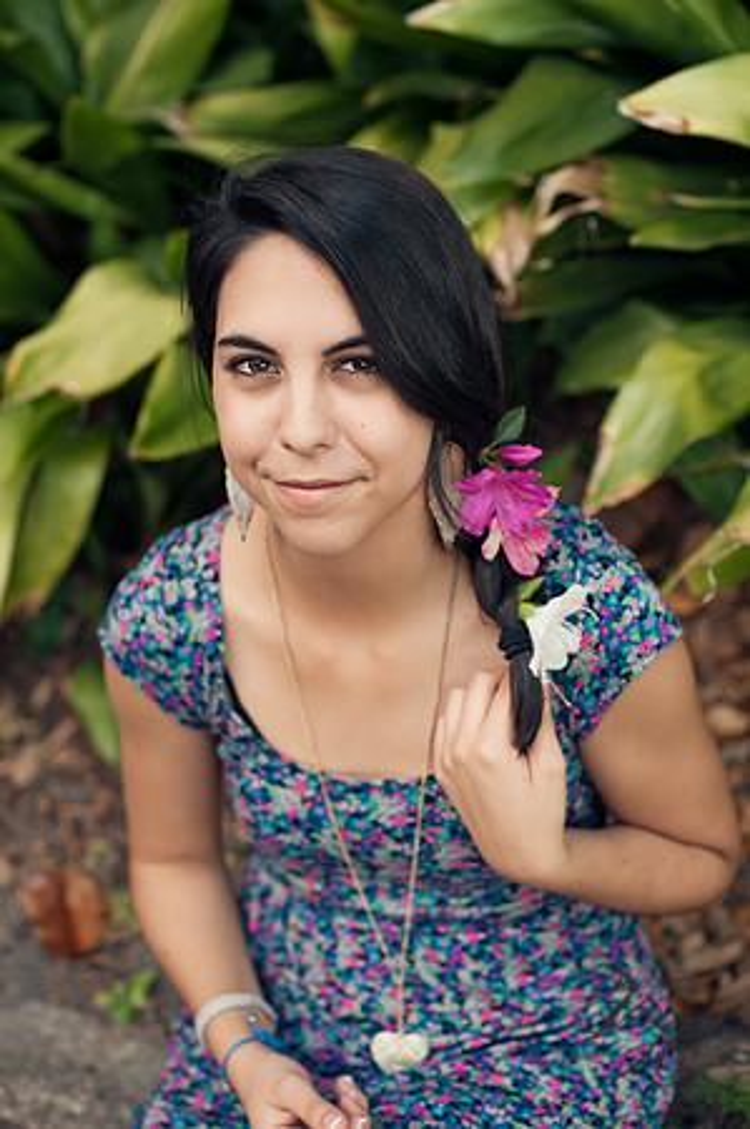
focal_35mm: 50
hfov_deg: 26.9
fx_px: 1566
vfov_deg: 39.6
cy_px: 564
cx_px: 375
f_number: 2.8
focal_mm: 50
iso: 200
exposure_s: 1/125
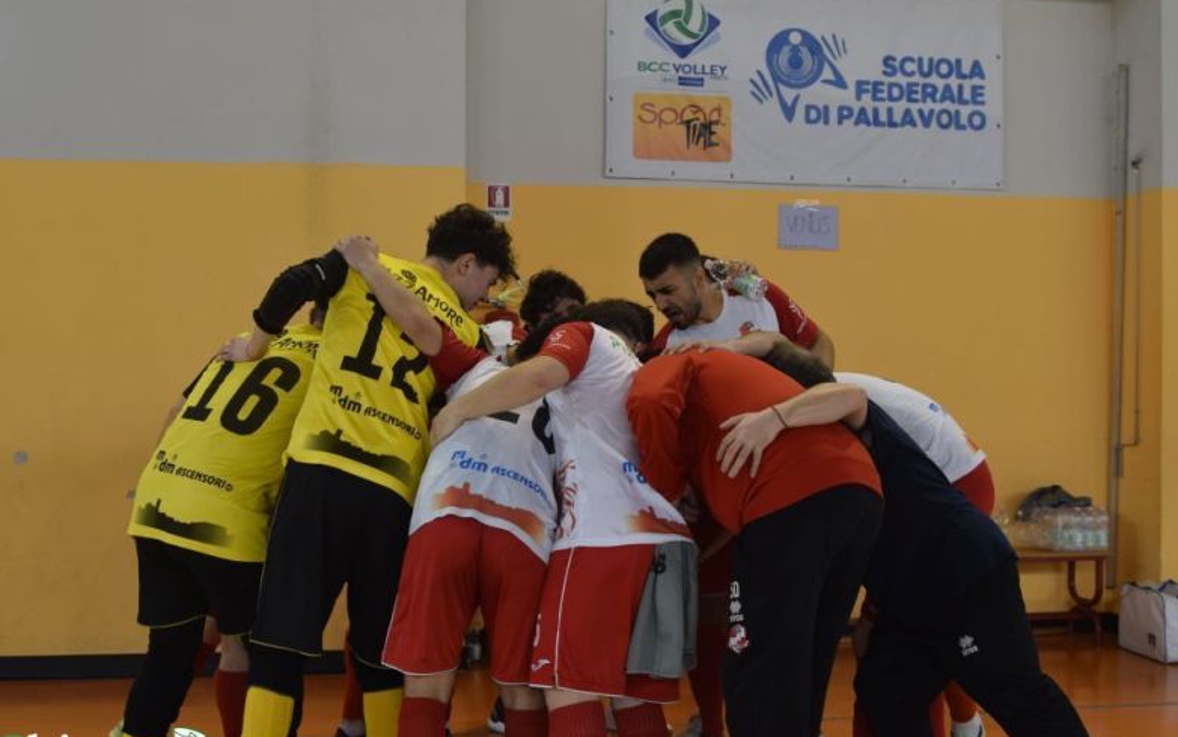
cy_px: 396
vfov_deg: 26.6
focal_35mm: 49
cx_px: 580
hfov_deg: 41.4
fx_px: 1558
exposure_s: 1/125
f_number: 4
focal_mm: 31
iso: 320
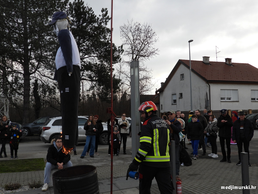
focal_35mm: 38
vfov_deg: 37.7
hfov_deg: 49.0
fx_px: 283
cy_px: 97
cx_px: 129
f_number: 3.2
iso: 100
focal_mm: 6.8
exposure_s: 1/400
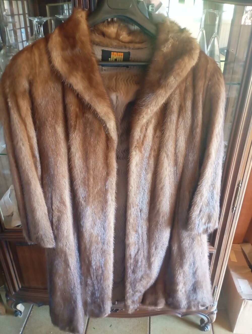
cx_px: 126
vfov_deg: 63.4
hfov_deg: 49.9
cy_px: 167
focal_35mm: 28
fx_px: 271
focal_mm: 4.27
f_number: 1.8
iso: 3328
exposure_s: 1/16.7
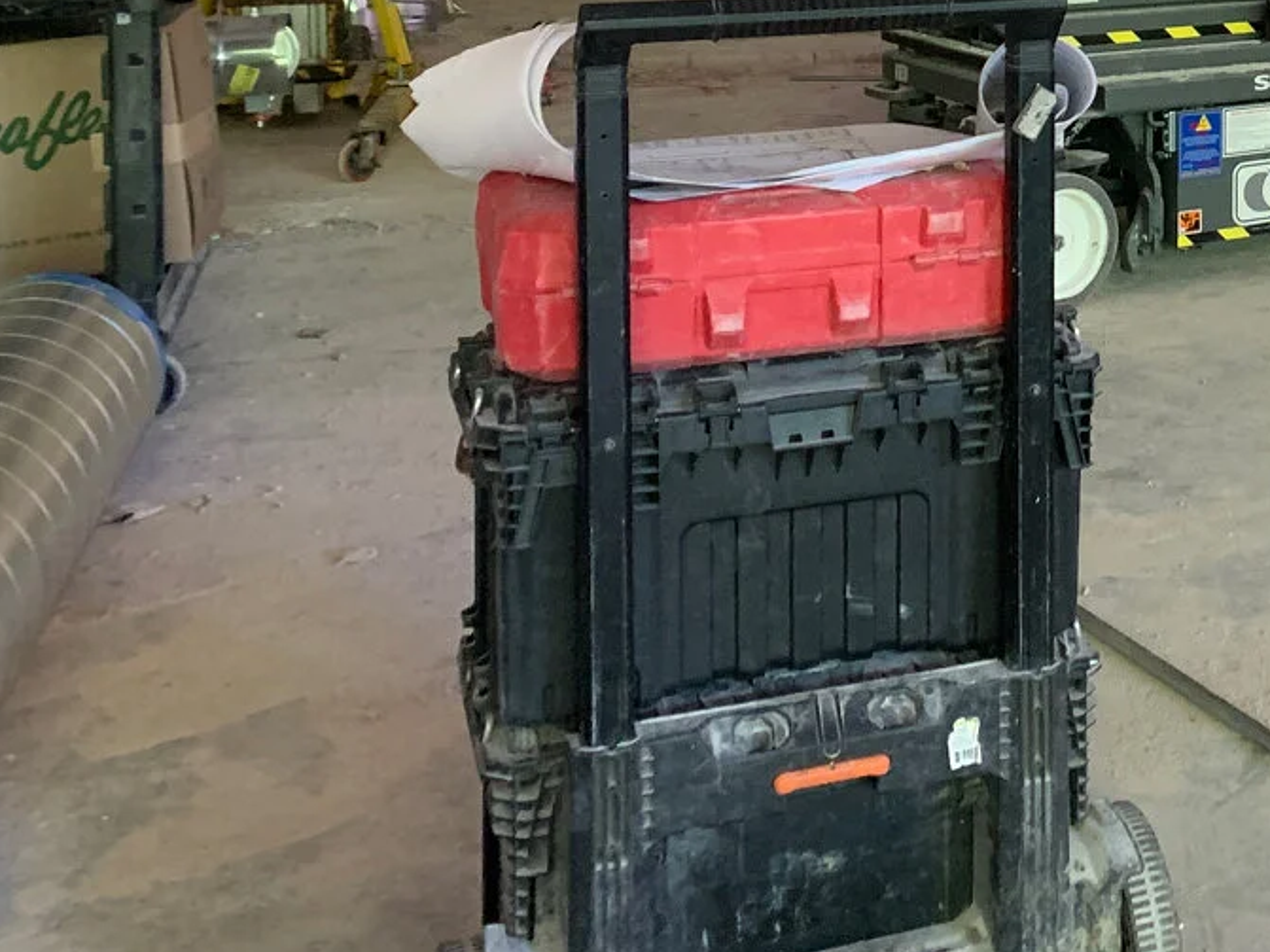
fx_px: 2274
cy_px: -114
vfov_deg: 22.2
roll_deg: +0.3
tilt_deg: -2.9
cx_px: 1446
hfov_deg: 28.0
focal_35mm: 62
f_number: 1.8
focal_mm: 4.25
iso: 400
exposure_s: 1/40
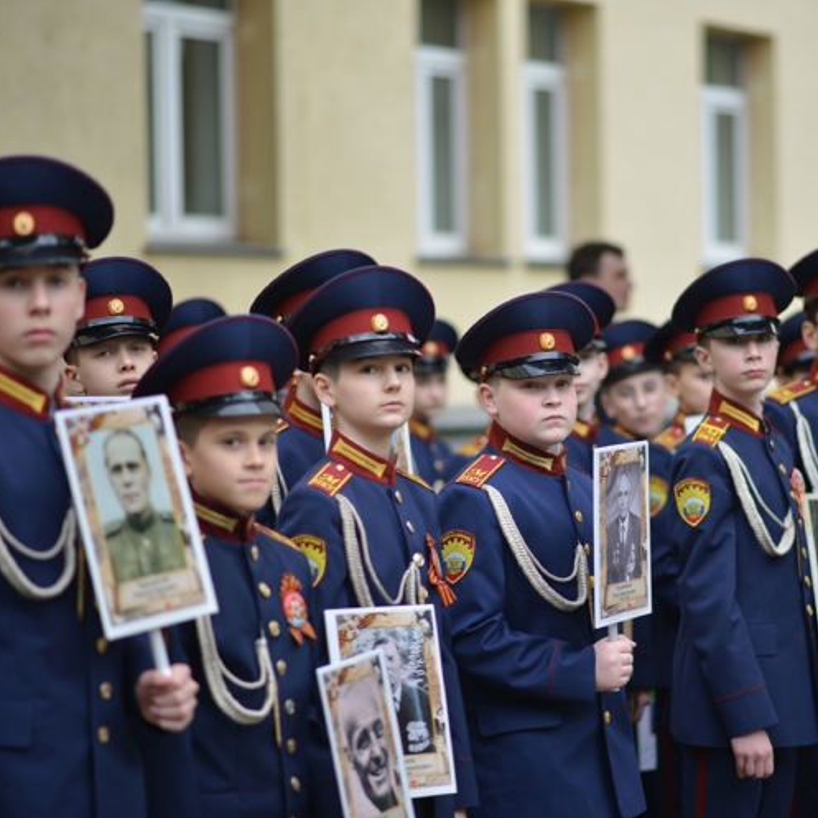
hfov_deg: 16.0
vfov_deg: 16.0
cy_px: 408
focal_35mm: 109
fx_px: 2914
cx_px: 513
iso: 100
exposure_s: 1/200
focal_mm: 85
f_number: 1.8
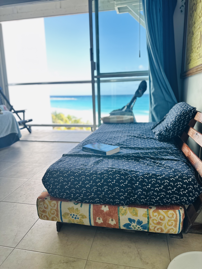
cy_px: 134
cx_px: 101
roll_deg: -0.6
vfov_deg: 71.6
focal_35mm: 24
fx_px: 187
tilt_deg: -11.9
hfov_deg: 56.8
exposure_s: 1/314
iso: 80
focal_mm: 6.86
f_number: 1.78
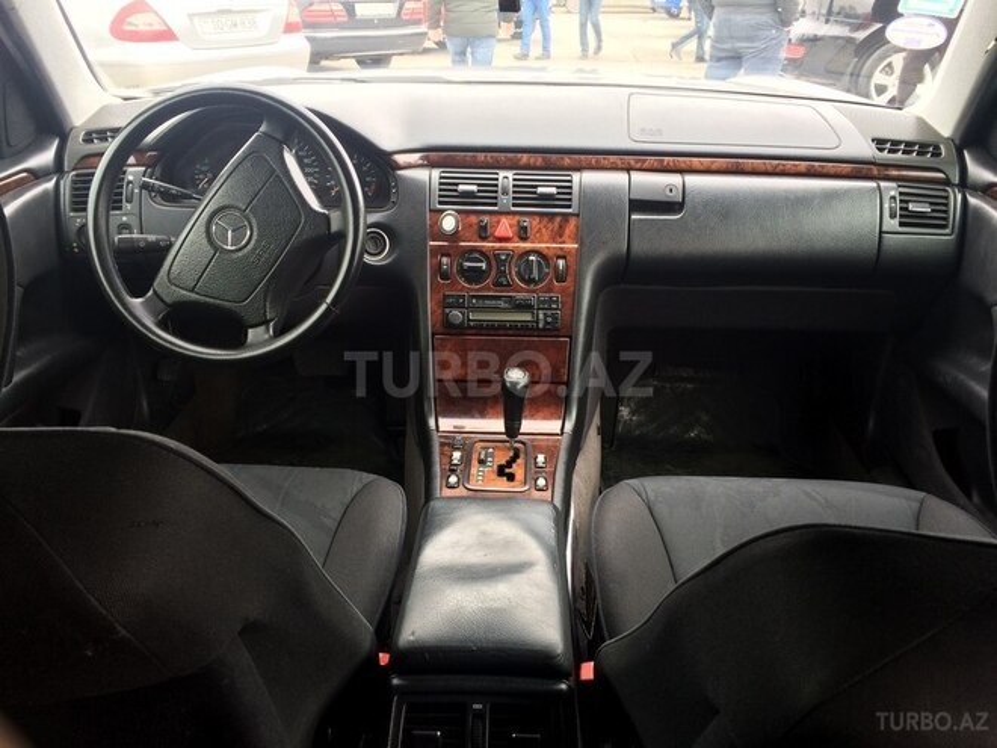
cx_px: 498
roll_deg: -0.6
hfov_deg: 61.7
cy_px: 374
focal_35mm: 29
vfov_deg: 48.2
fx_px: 835
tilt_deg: -26.1
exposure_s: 1/100
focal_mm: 4.15
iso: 40
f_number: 2.2
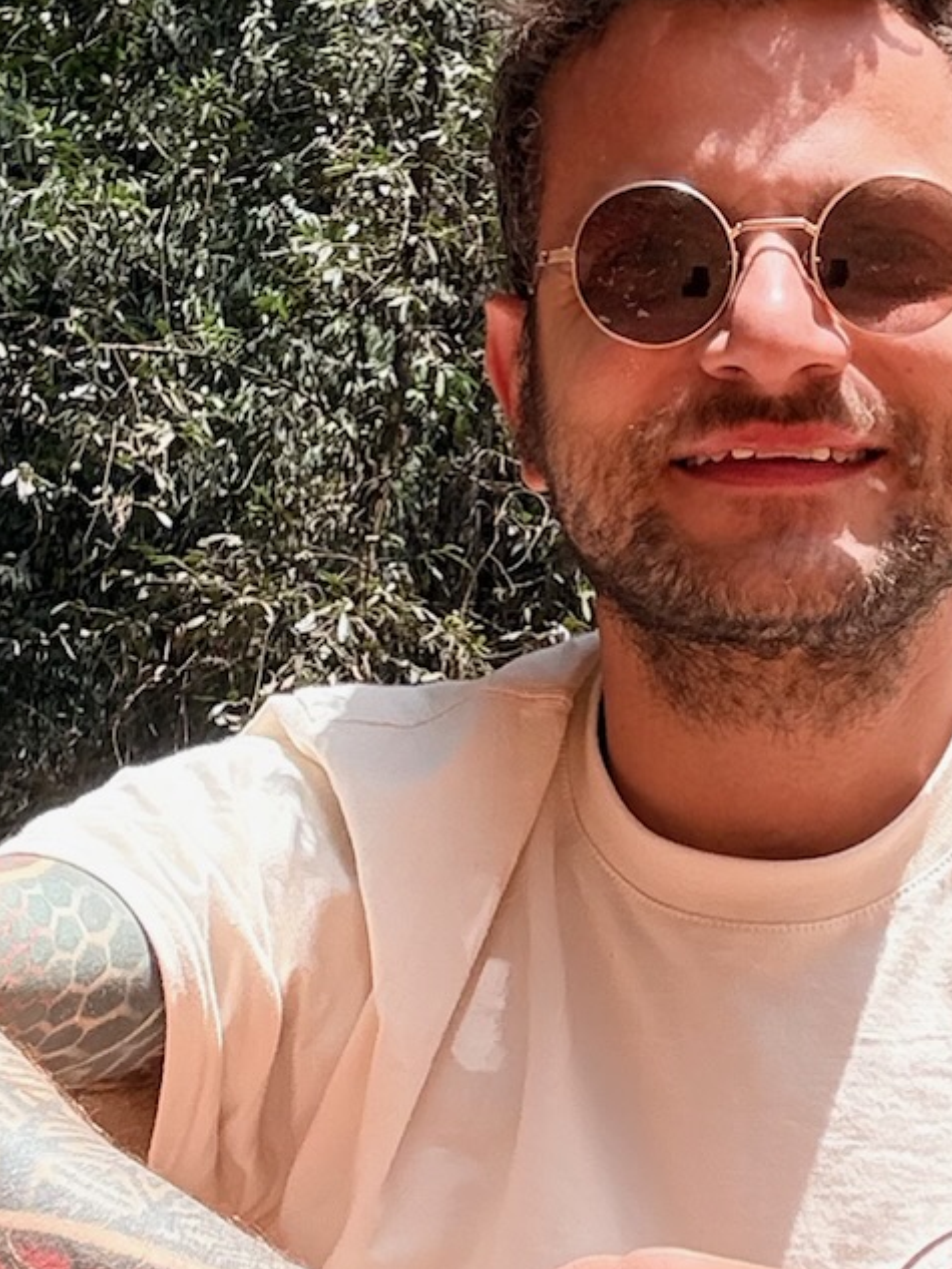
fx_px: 3556
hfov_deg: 15.2
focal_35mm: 97
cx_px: 589
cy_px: 896
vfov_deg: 20.1
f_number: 1.9
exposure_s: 1/794
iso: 40
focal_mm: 2.69
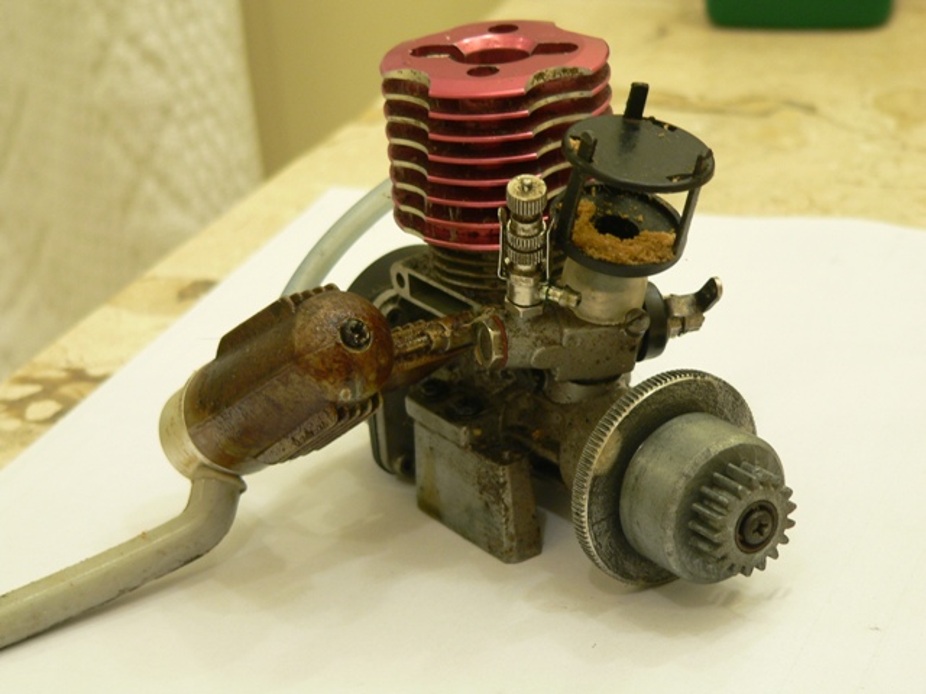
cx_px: 463
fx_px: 2354
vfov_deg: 16.8
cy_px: 347
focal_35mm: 88
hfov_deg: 22.3
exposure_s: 1/10
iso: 100
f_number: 2.8
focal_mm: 14.6
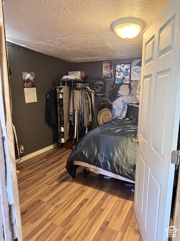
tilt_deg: -10.4
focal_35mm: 24
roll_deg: -0.5
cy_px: 120
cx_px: 90
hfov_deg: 56.8
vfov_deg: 71.6
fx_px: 166
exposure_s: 1/30
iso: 800
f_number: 1.78
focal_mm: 6.76
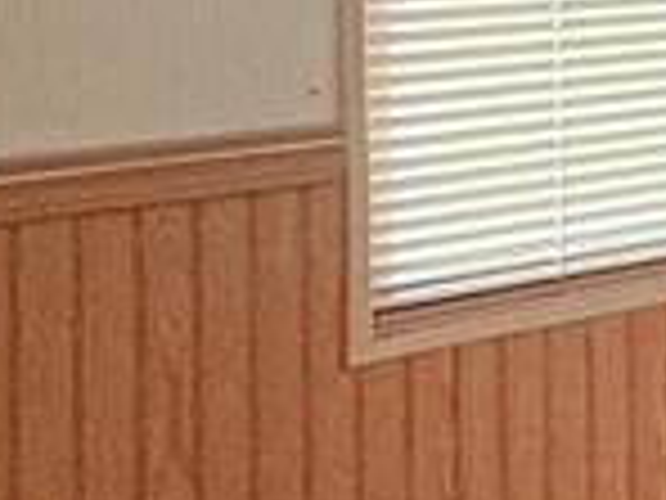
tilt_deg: +0.8
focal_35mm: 97
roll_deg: +0.2
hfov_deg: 11.7
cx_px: 1953
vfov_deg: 14.6
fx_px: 1866
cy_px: -158
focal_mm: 2.22
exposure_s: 1/338
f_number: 2.2
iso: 64
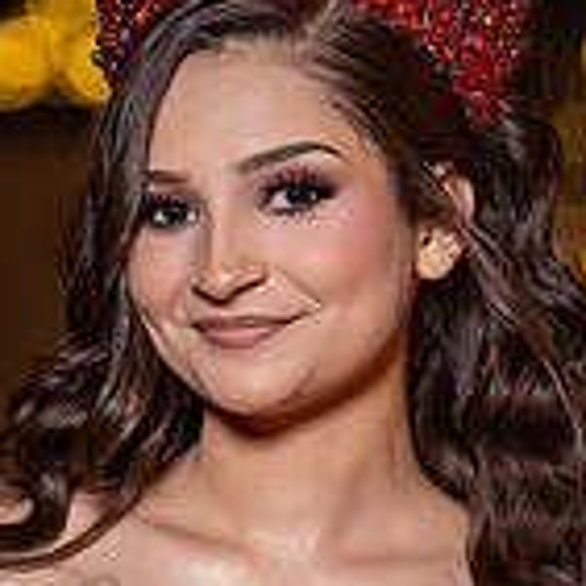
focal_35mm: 365
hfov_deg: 4.8
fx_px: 6991
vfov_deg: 4.8
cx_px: 312
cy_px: 598
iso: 400
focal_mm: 135
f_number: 3.2
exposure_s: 1/80
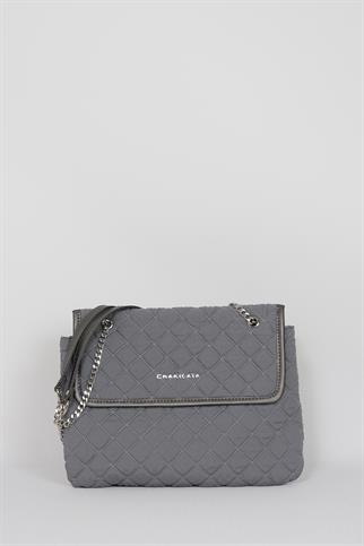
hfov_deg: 16.7
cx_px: 182
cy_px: 273
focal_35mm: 82
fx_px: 1244
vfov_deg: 24.8
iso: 1000
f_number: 7.1
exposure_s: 1/125
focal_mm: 54.5
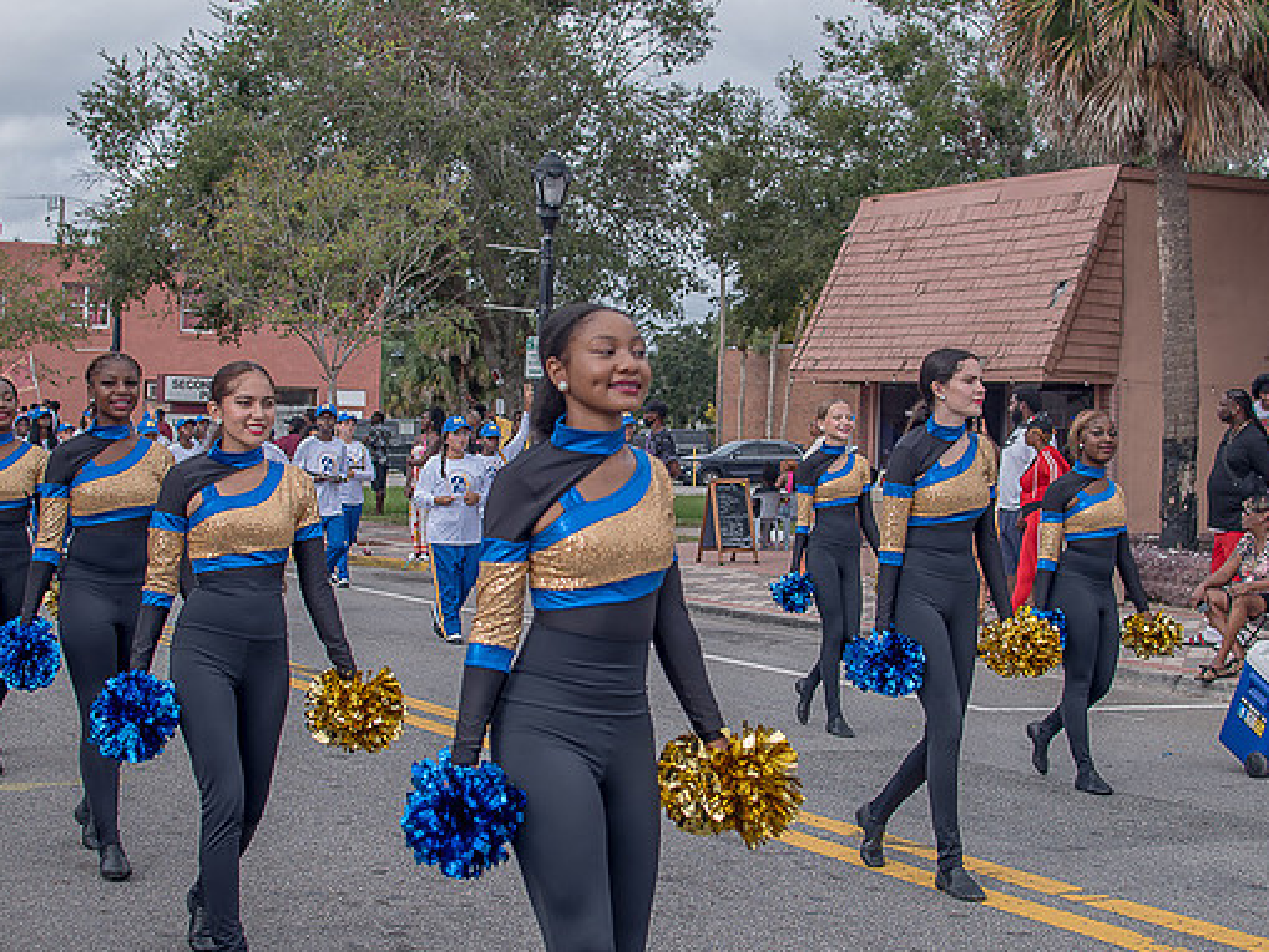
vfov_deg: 25.7
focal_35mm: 57
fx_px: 2090
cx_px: 613
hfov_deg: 33.8
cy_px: 480
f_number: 4
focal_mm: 35
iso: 100
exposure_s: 1/500
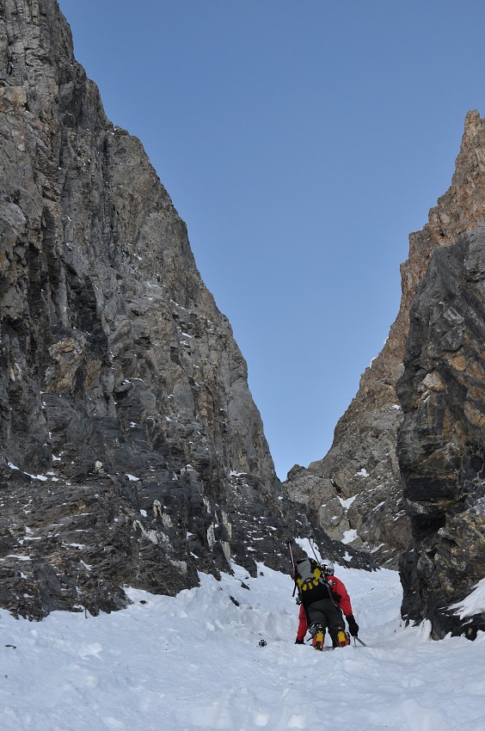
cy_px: 366
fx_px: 1064
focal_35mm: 52
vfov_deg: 37.9
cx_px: 242
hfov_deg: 25.7
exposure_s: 1/160
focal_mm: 35
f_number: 11
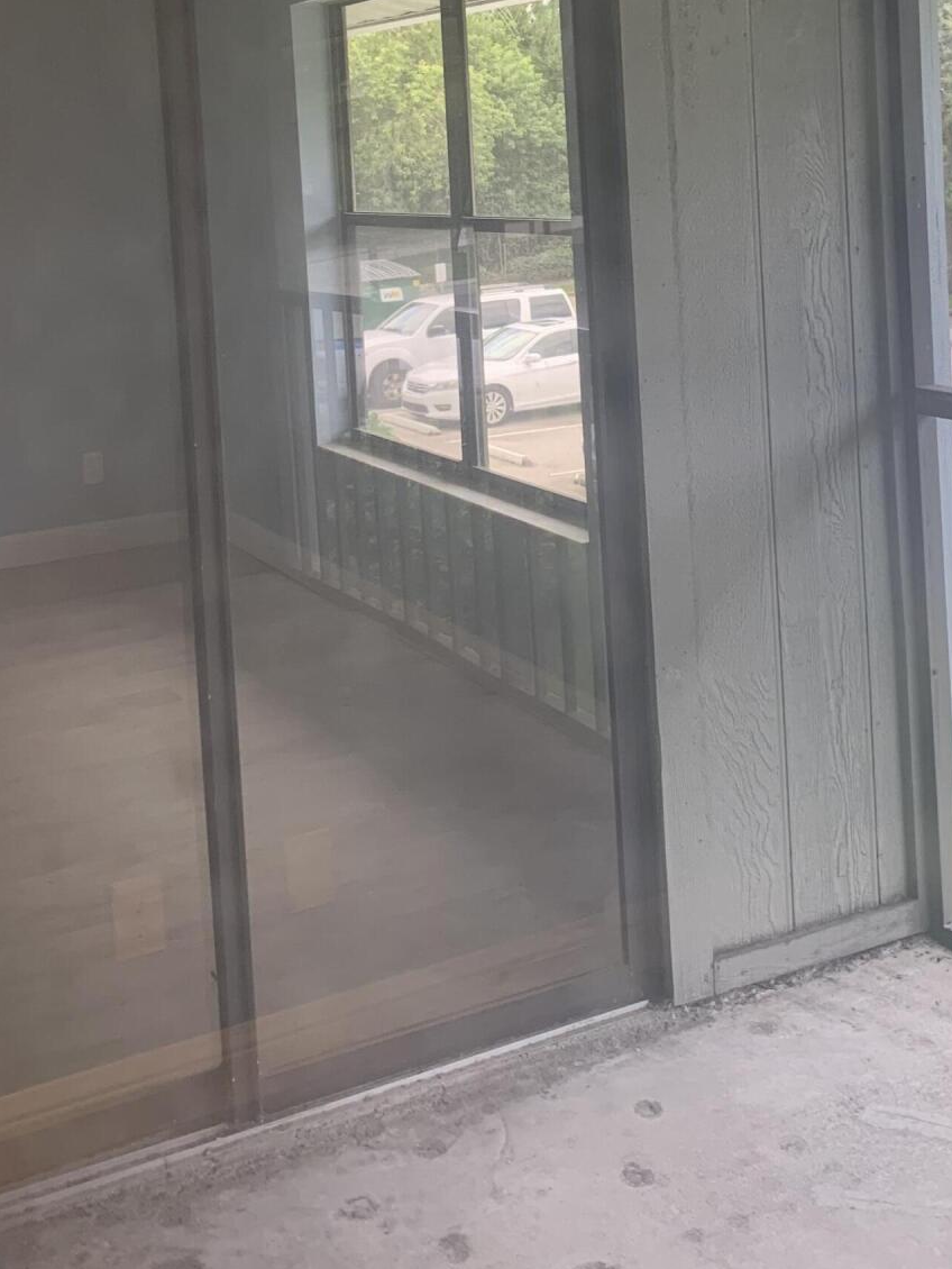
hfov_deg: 31.5
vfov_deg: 39.3
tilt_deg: -2.9
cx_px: 515
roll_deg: +3.3
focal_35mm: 46
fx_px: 1686
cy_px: 221
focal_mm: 4.25
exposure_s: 1/121
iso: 100
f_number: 1.8
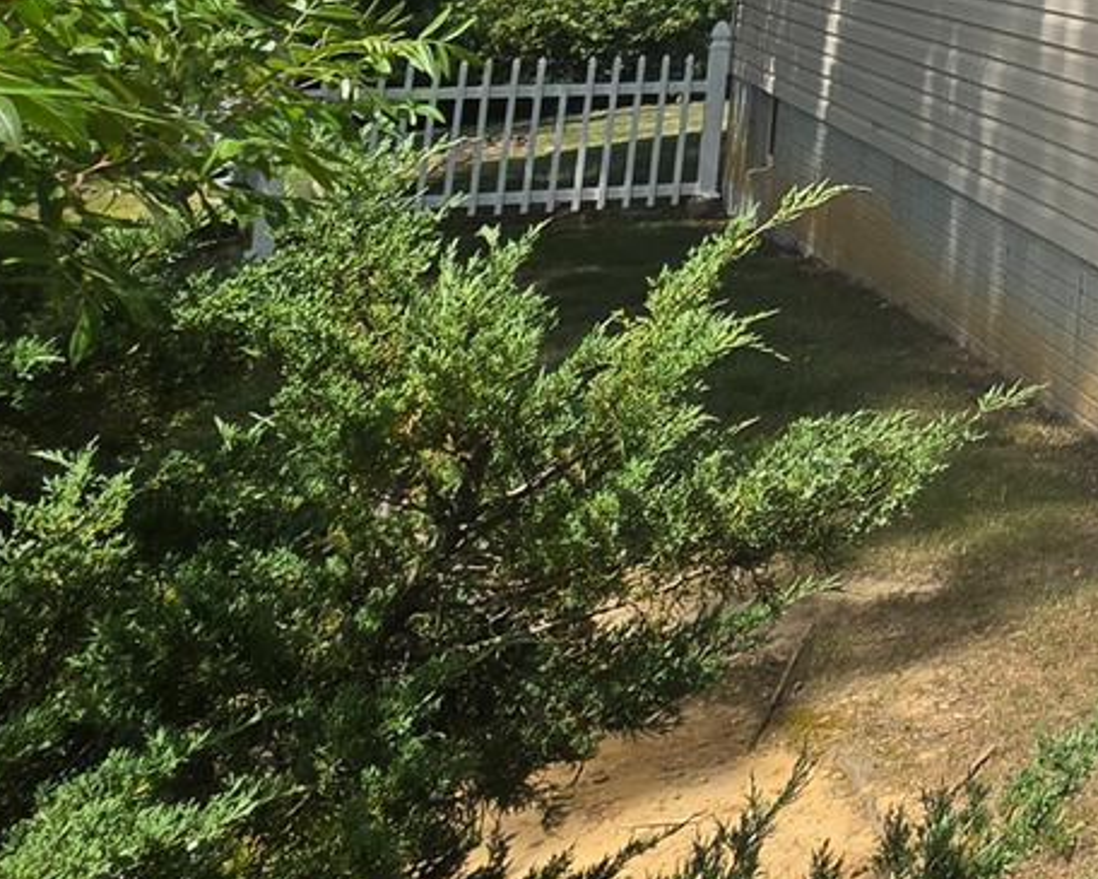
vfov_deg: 22.1
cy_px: -436
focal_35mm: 57
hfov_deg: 22.4
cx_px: 1893
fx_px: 1853
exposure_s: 1/1343
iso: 32
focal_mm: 2.2
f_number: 1.9
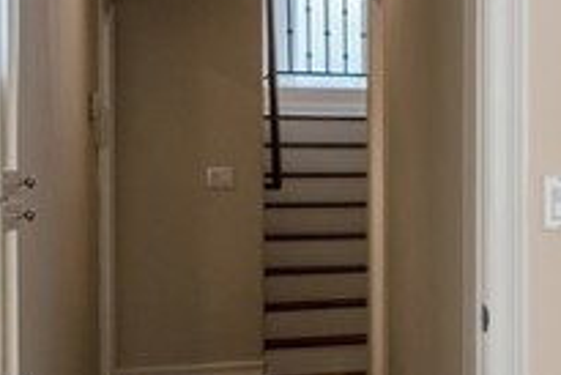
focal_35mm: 90
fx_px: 1403
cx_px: 1330
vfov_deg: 15.2
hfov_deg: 14.7
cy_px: 190
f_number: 8
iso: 125
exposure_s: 1/160
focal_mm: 18
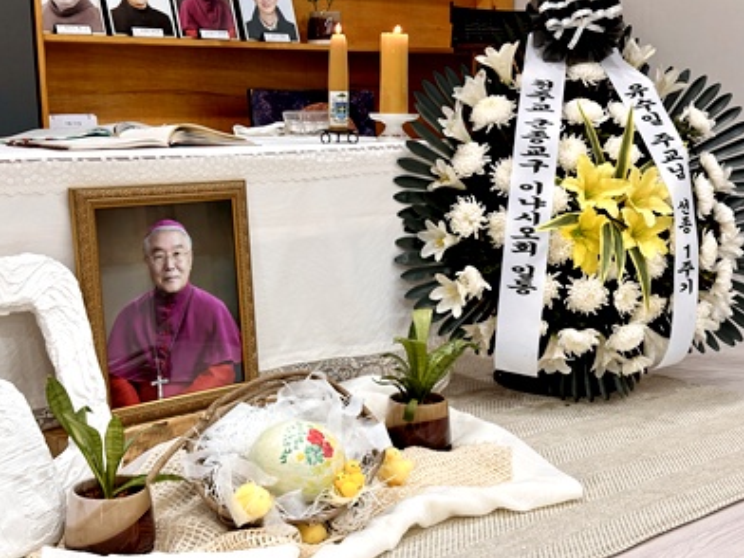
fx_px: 1053
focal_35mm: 49
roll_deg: -0.1
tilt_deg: -10.8
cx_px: 372
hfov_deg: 38.9
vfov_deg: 29.7
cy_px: 281
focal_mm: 6.86
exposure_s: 1/60
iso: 80
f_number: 1.78
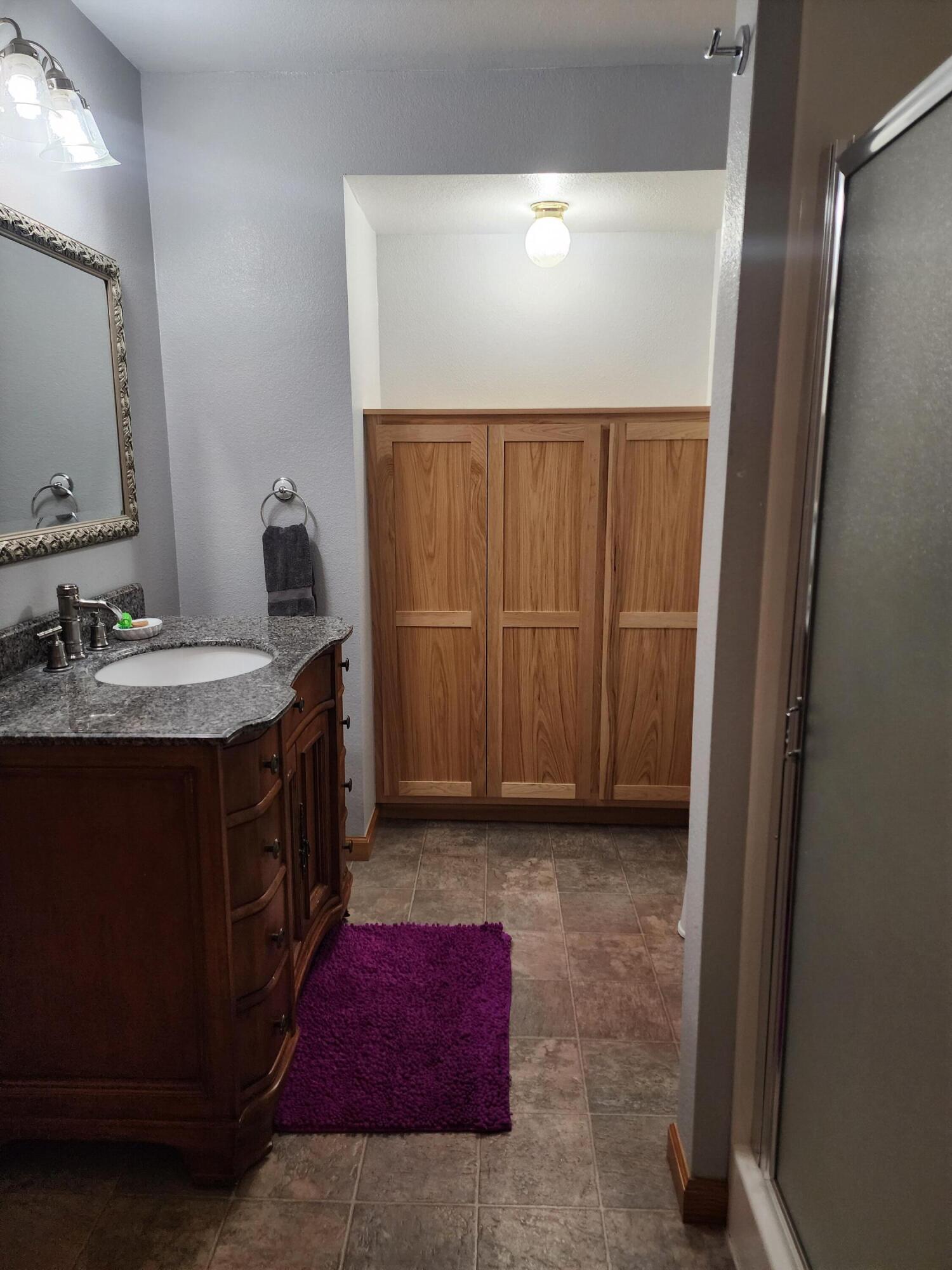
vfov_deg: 73.9
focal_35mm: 23
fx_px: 843
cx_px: 476
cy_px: 635
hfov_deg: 58.9
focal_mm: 6.4
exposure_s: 1/120
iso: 400
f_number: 1.8
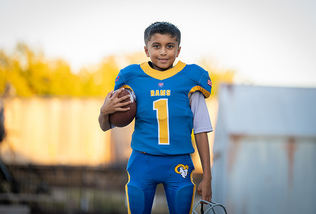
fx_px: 1371
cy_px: 105
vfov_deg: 8.9
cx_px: 164
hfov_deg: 13.2
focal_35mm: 156
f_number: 2.8
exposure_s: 1/320
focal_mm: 148
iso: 320
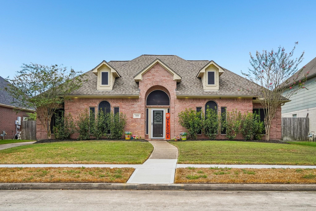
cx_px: 158
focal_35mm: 29
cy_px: 106
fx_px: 255
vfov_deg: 45.0
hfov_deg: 63.7
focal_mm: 29
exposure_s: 1/1000
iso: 500
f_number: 8
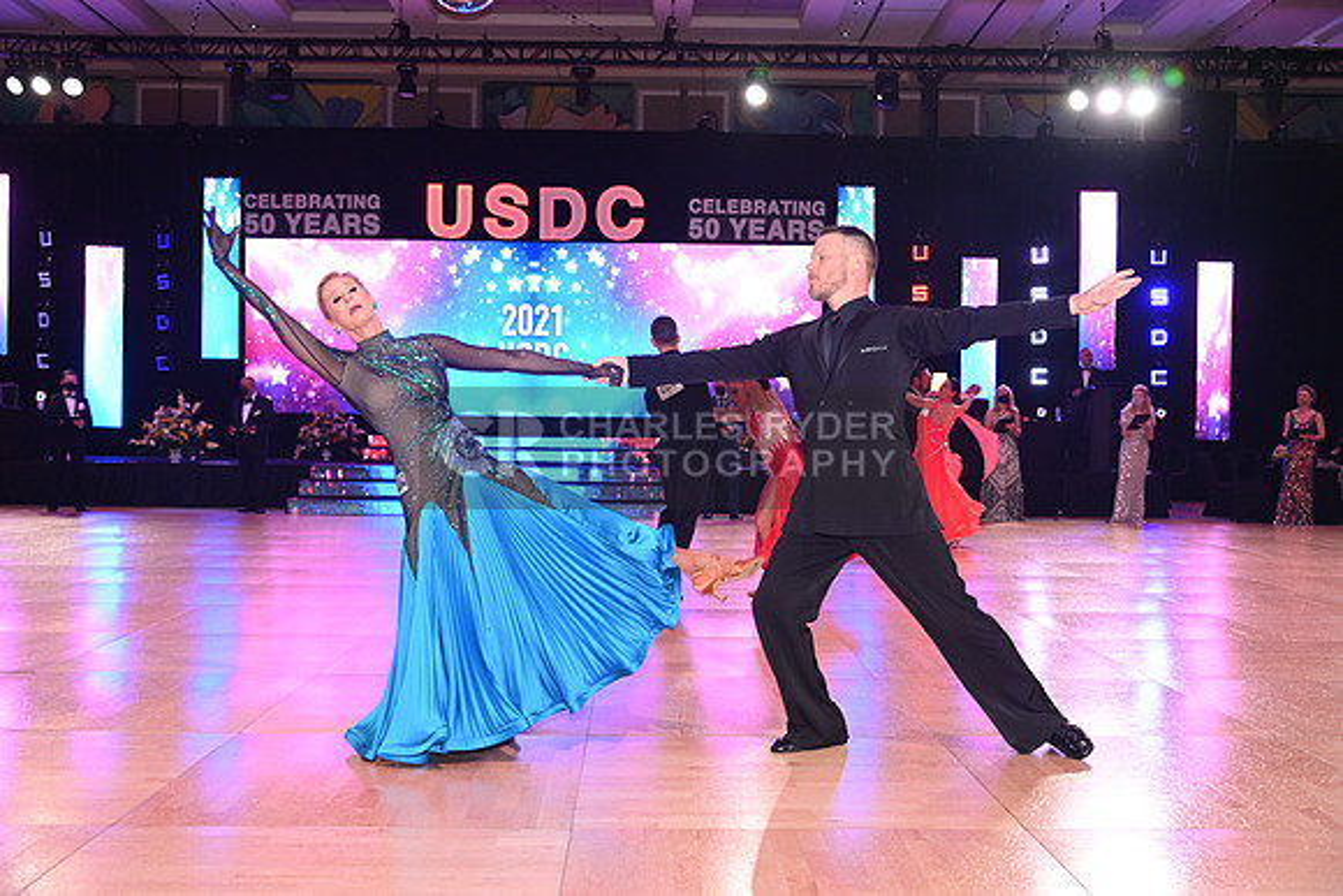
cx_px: 672
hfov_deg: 50.7
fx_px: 1418
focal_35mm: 38
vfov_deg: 35.1
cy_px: 448
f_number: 5.6
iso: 2500
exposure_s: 1/200
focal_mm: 38
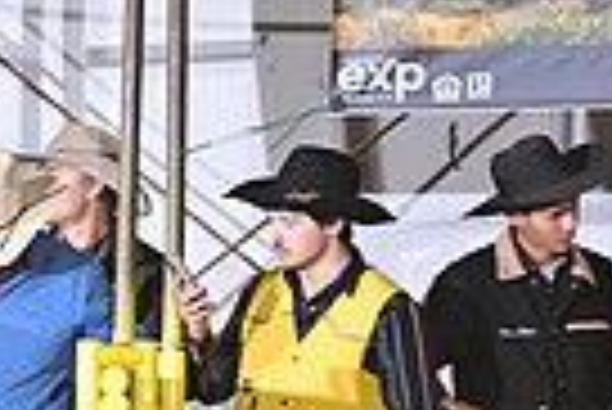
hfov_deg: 2.7
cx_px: -464
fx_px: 12712
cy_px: 867
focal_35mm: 747
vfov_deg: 1.8
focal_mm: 175
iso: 2000
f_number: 3.2
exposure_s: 1/250
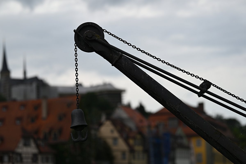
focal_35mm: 135
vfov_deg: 10.2
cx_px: 123
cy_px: 82
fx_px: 922
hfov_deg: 15.2
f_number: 1.8
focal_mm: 135
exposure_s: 1/4000
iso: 100
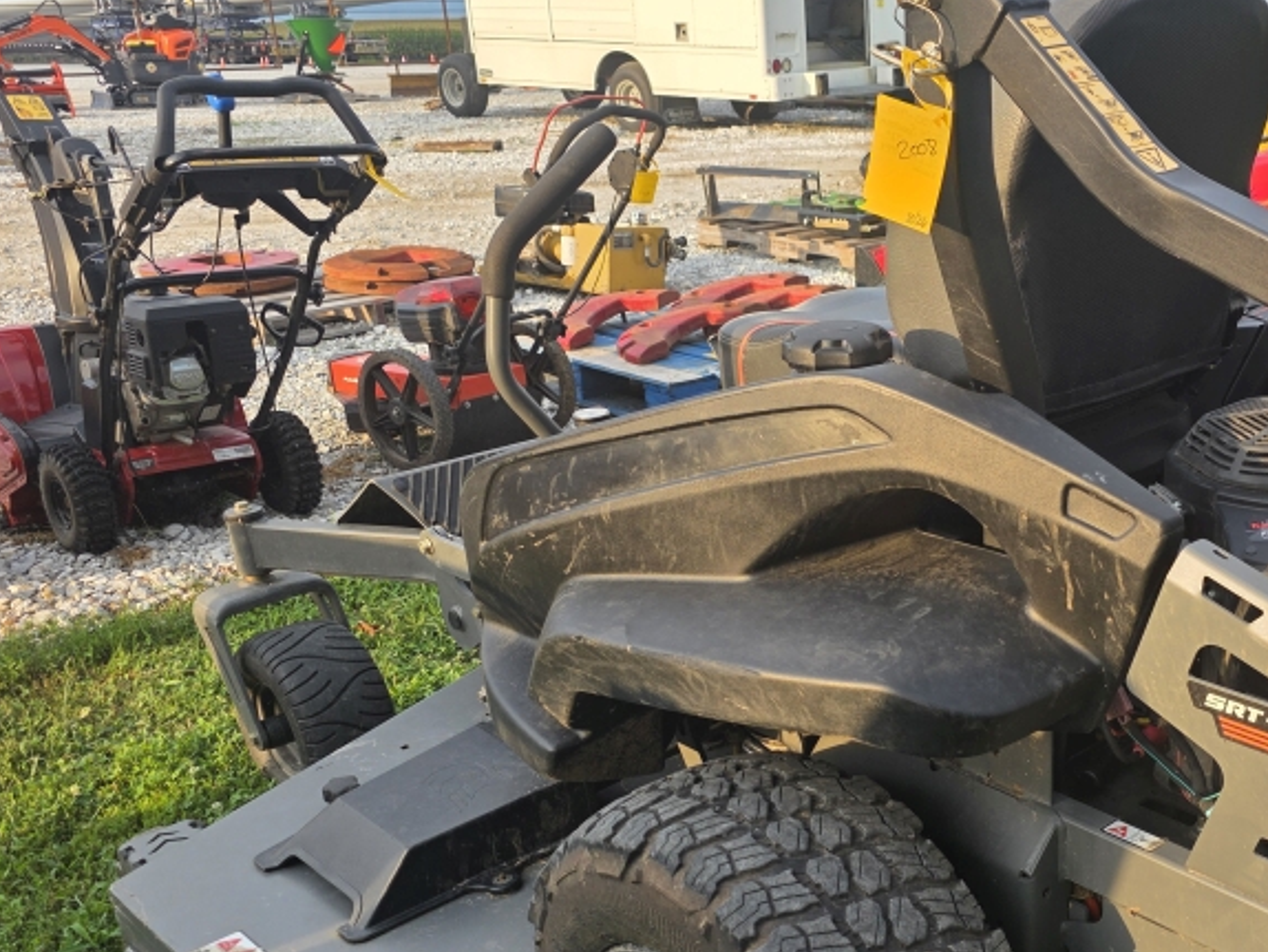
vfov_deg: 34.8
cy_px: 643
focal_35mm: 41
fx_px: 1502
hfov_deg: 44.4
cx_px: 932
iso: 32
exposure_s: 1/359
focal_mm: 6.3
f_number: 1.7
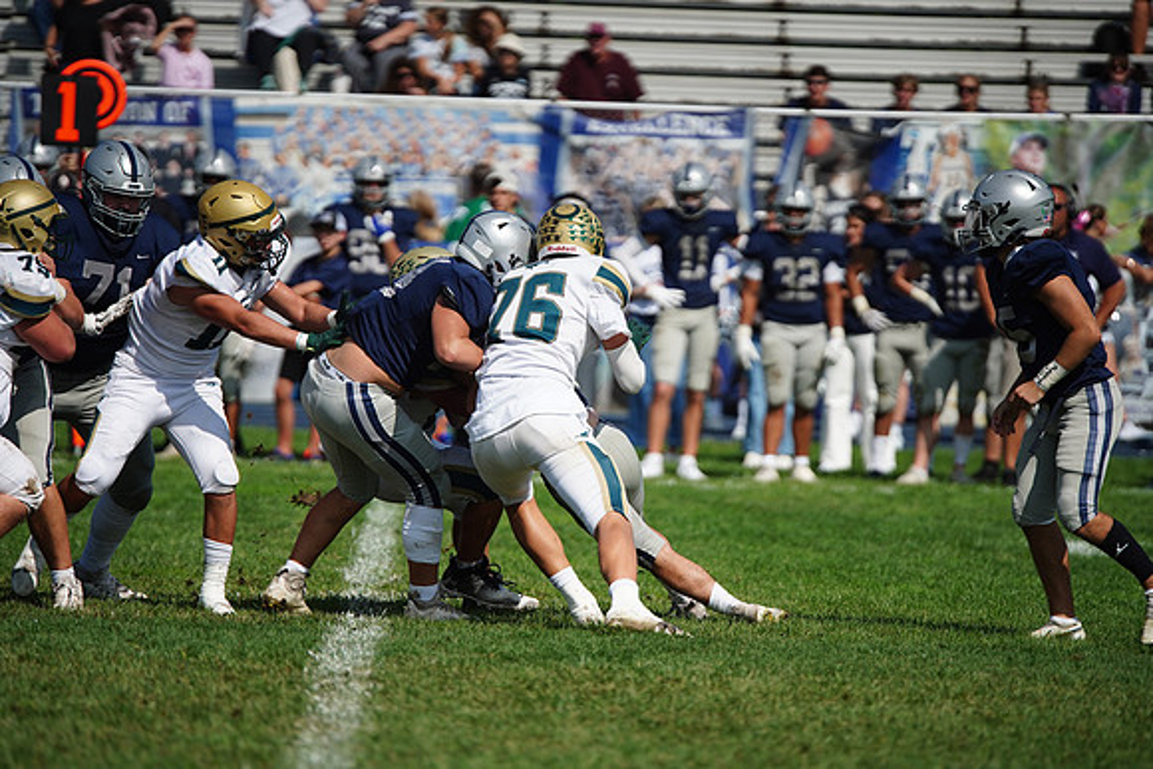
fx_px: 9610
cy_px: 384
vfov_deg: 4.6
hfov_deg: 6.9
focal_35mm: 300
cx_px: 576
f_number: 2.8
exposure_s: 1/8000
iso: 400
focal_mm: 300
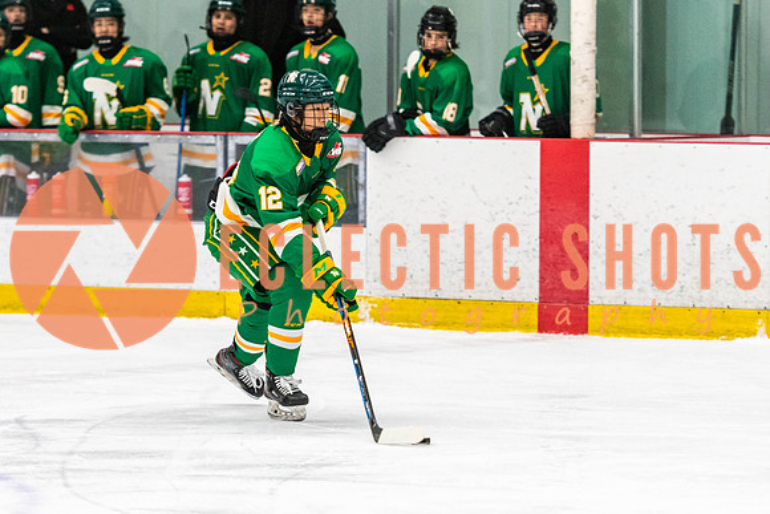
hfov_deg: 8.0
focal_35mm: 257
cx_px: 317
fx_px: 5489
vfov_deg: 5.4
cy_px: 257
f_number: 2.8
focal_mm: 140
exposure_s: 1/640
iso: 1800
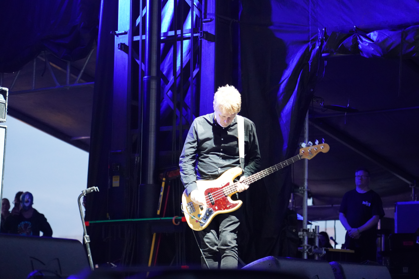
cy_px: 140
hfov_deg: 19.5
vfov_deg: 13.0
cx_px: 210
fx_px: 1222
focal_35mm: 105
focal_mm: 105
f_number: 4
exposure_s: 1/100
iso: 12800
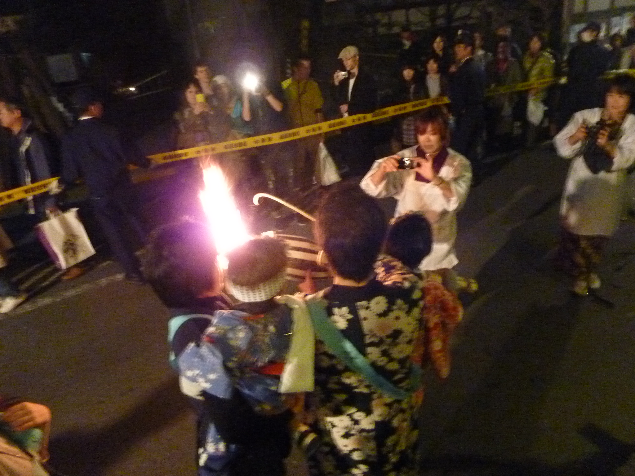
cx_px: 318
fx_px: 459
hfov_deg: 69.4
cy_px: 238
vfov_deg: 54.9
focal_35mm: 25
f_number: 3.3
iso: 1000
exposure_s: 1/8
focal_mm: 4.1
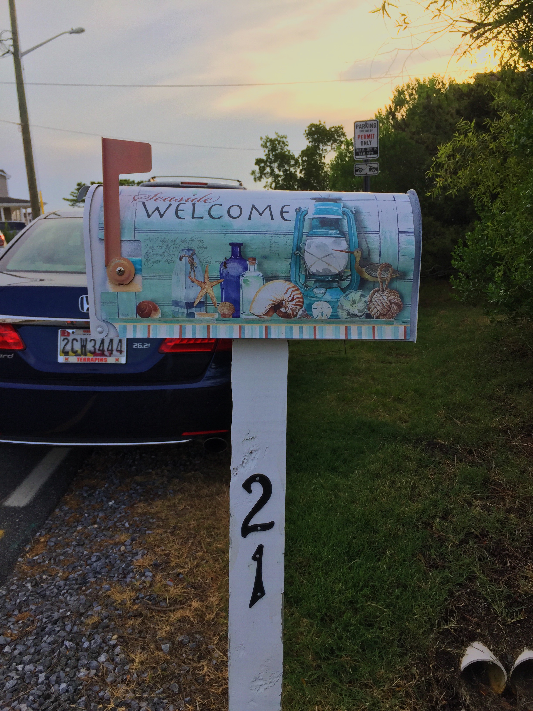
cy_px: 356
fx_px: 595
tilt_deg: -12.6
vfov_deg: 61.7
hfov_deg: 48.2
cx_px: 266
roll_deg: +2.9
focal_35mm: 29
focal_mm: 4.15
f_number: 2.2
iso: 32
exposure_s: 1/501
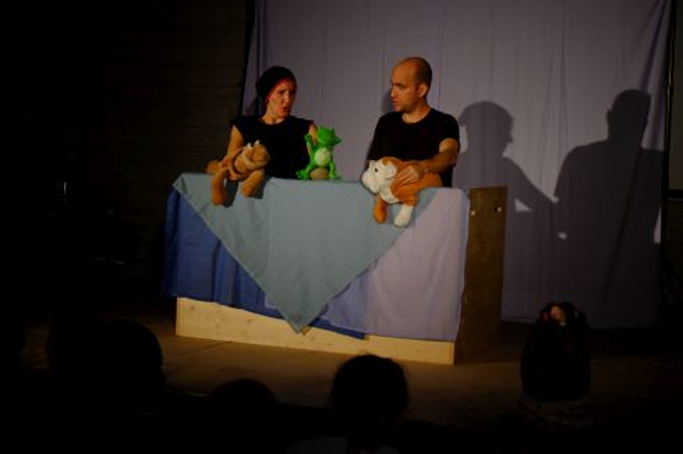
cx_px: 342
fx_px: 1422
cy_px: 227
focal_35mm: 75
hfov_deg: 27.0
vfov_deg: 18.2
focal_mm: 50
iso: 1000
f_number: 5.6
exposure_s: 1/75
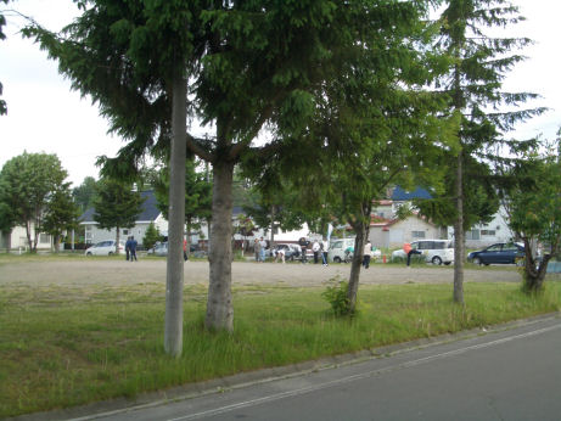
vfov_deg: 29.7
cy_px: 210
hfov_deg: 38.9
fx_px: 794
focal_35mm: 49
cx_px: 280
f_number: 3.1
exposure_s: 1/320
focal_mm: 8.2
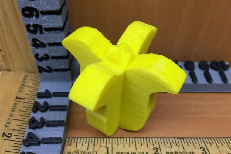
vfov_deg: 39.8
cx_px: 116
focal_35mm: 33
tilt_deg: -42.9
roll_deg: -1.9
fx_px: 212
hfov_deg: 57.2
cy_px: 61
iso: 32
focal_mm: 4.15
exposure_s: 1/15
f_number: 2.2
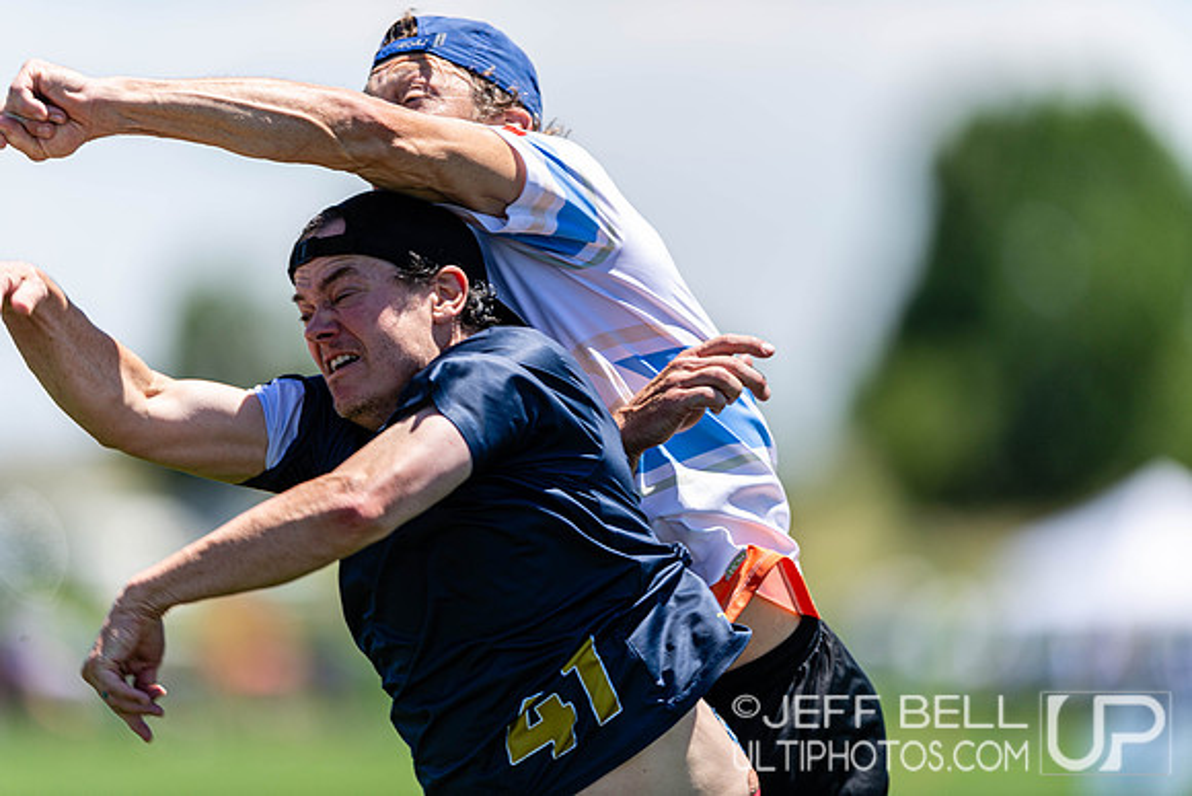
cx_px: 596
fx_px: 13247
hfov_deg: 5.2
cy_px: 398
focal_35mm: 400
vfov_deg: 3.4
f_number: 2.8
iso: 100
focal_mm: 400
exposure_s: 1/1600
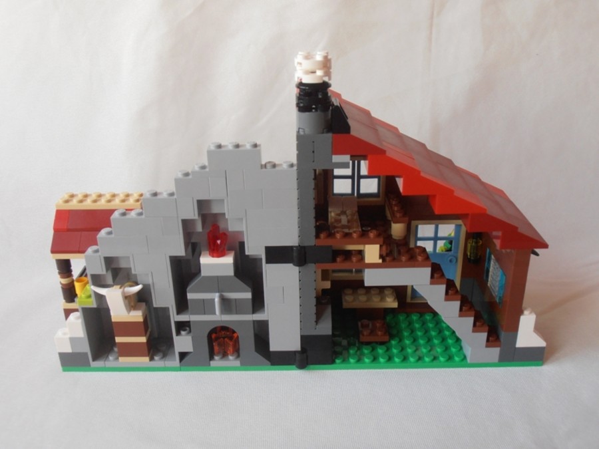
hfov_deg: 50.1
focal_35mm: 37
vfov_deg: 38.7
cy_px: 224
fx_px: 640
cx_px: 300
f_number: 3.9
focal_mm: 6.61
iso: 125
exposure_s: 1/30
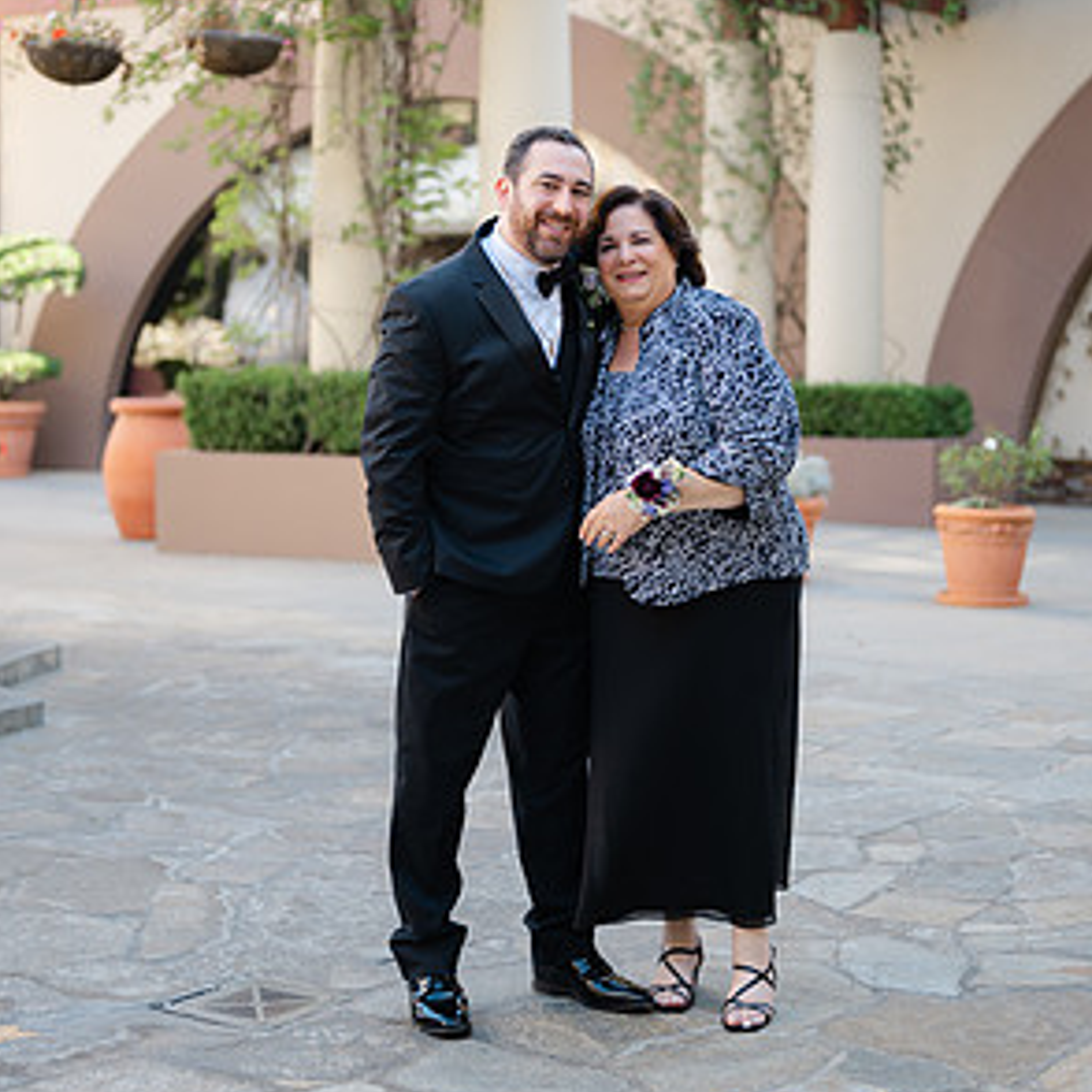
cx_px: 553
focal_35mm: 65
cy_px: 435
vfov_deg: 26.4
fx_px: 2320
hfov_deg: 26.5
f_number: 1.8
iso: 64
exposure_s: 1/320
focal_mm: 50
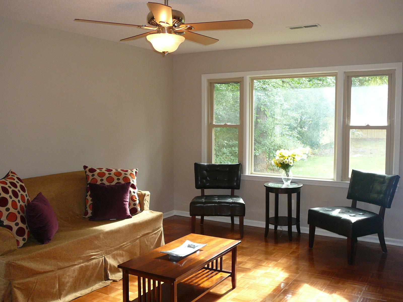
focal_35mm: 35
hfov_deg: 52.6
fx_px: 407
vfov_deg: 40.7
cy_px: 151
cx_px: 202
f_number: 2.8
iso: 125
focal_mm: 5.2
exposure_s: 1/30
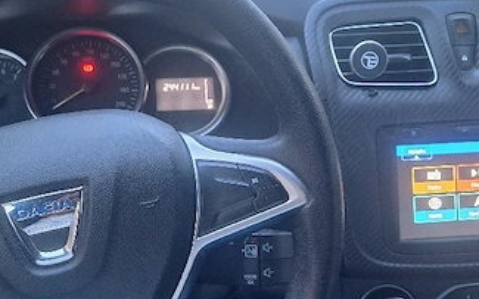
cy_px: 136
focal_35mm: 45
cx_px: 215
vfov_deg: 28.6
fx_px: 587
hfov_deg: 44.3
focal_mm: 5.54
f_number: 1.8
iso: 320
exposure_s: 1/33
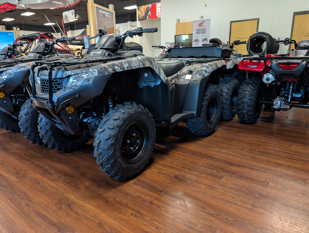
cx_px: 154
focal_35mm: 24
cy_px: 116
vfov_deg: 56.9
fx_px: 215
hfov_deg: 71.5
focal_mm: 6.9
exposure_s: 1/60
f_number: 1.68
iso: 356
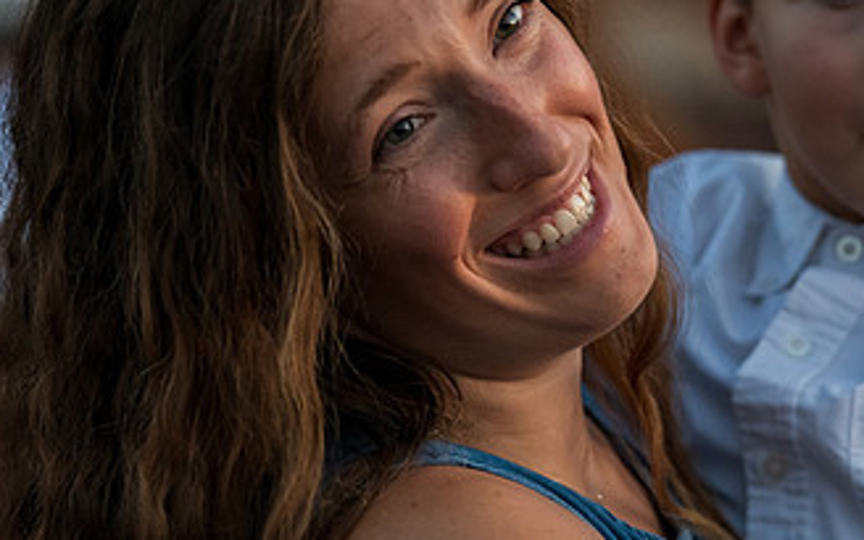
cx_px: 645
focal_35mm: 292
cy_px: 190
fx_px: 6876
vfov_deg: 4.5
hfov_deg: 7.2
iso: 3200
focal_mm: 135
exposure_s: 1/1000
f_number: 2.8
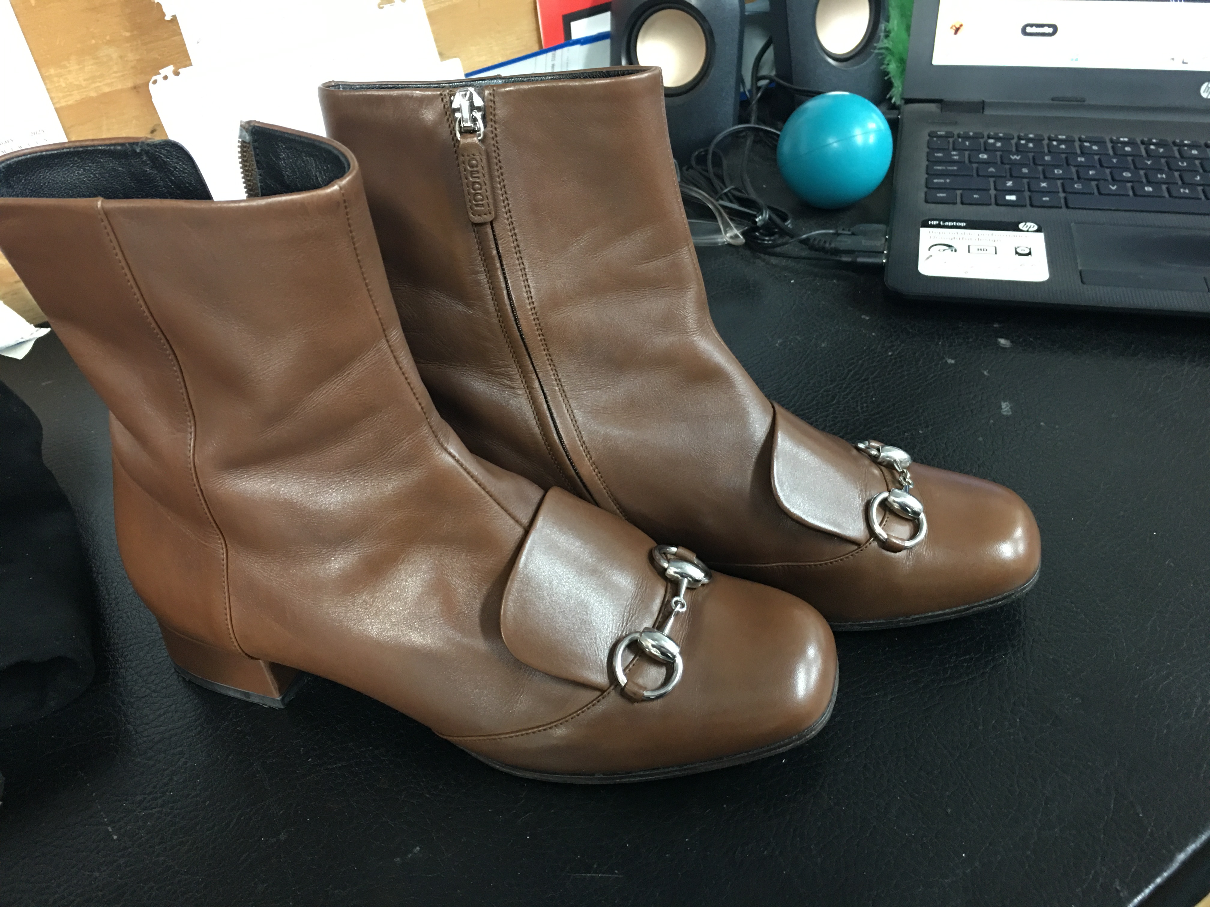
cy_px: 454
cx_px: 605
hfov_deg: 61.7
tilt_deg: -36.4
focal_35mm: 29
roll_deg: +4.8
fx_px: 1014
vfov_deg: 48.2
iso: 100
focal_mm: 4.15
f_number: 2.2
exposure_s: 1/10
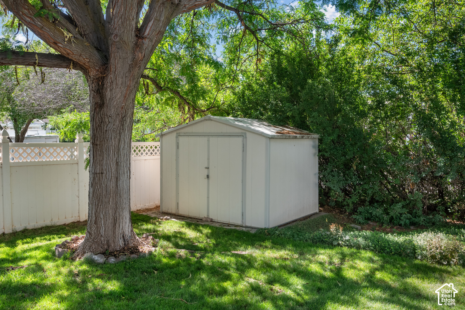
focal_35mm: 30
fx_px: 388
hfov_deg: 61.9
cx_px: 232
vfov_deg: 43.6
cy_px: 155
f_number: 8
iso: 1600
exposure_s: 1/60
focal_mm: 30
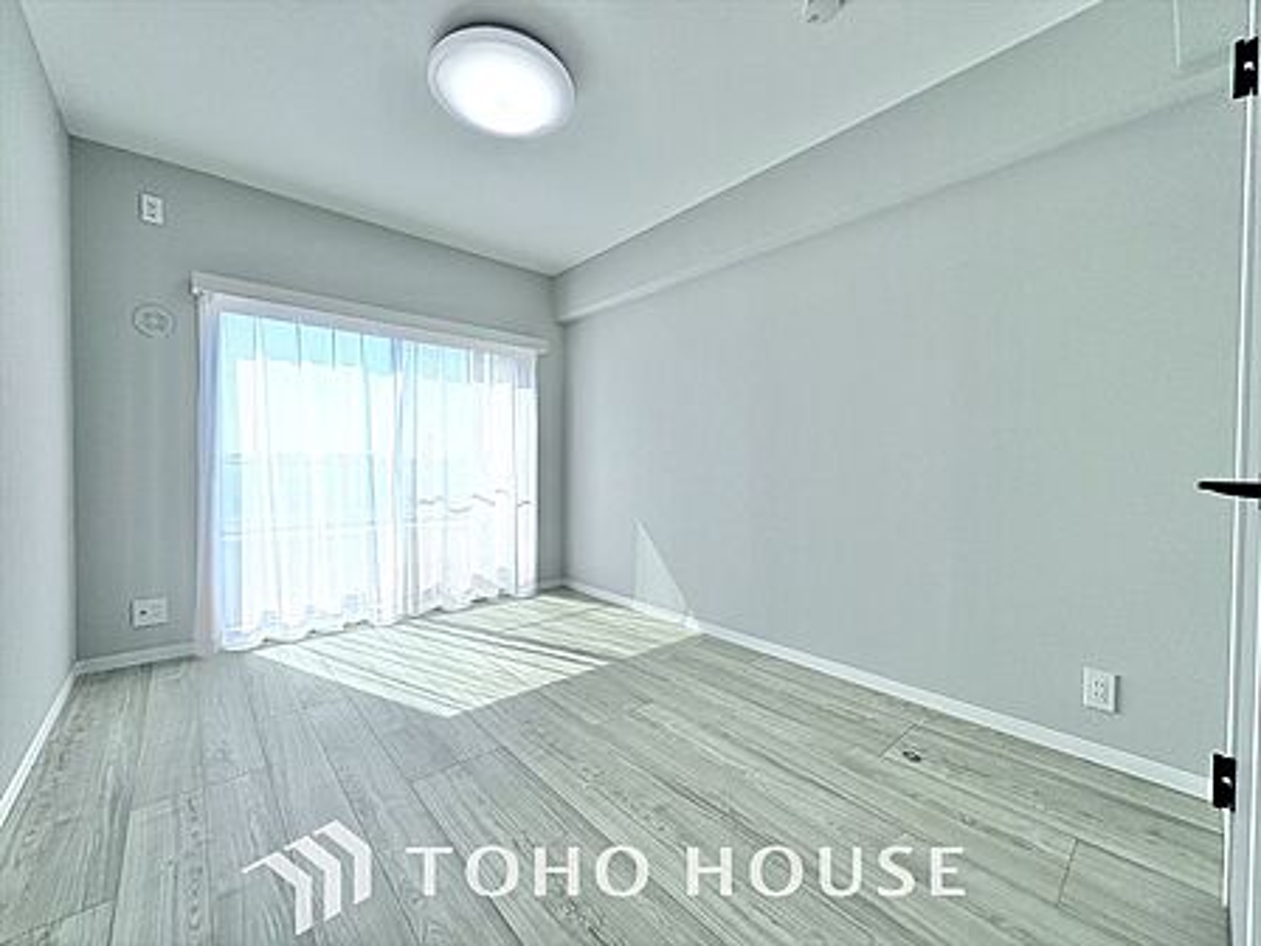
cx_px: 630
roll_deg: +0.3
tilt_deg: -0.9
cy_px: 473
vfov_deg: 85.7
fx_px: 510
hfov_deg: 102.1
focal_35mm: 14
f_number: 2.2
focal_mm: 2.22
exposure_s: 1/1323
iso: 40
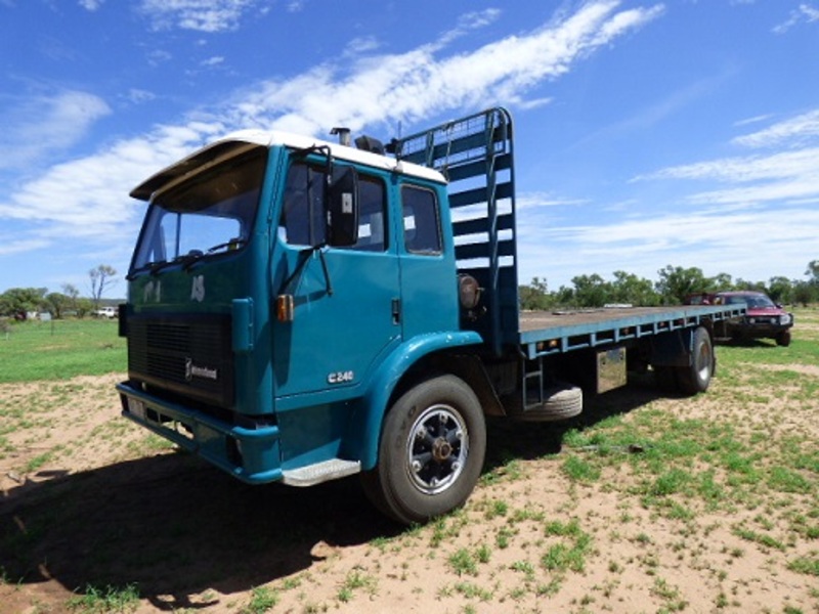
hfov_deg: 81.7
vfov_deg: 66.0
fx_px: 473
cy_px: 307
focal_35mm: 20
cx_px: 410
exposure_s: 1/1600
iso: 100
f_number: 2.8
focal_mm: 3.58
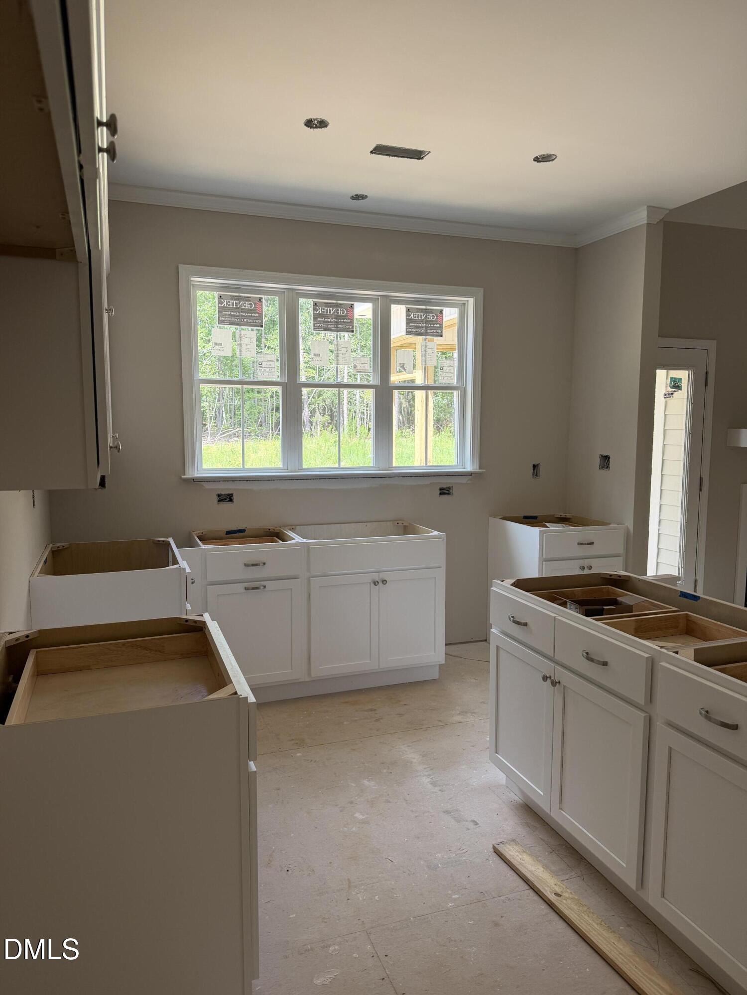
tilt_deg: -6.8
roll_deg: -1.2
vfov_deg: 71.6
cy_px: 498
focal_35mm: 24
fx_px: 691
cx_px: 374
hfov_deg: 56.8
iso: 80
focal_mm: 6.76
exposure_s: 1/178
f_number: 1.78
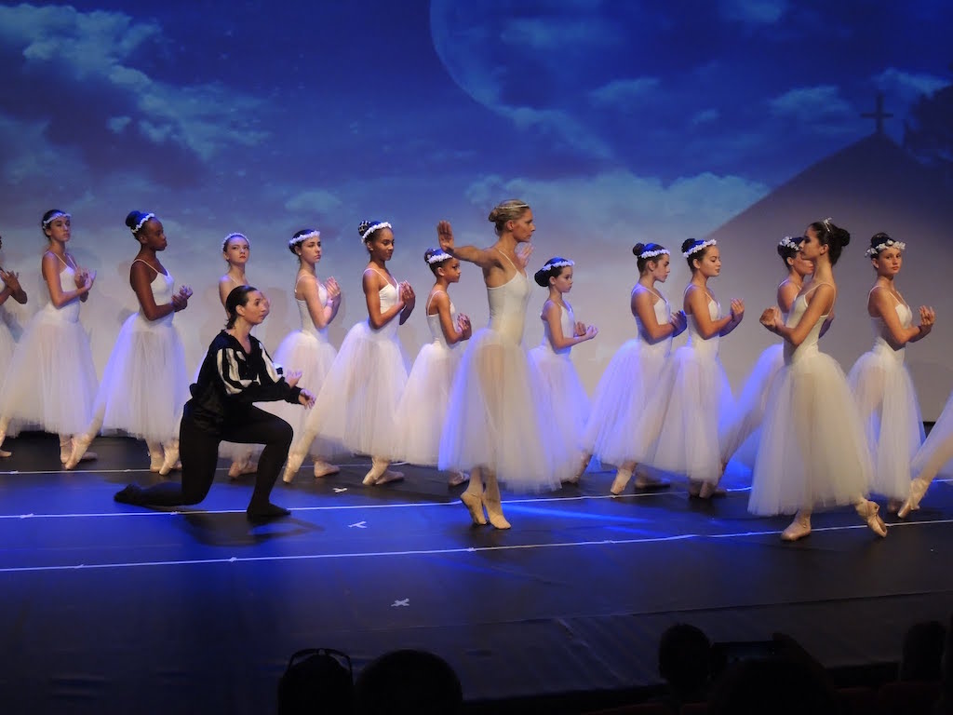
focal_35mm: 43
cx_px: 476
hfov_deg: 43.9
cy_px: 358
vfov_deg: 33.6
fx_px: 1184
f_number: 3.4
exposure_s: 1/125
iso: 800
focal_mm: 7.6
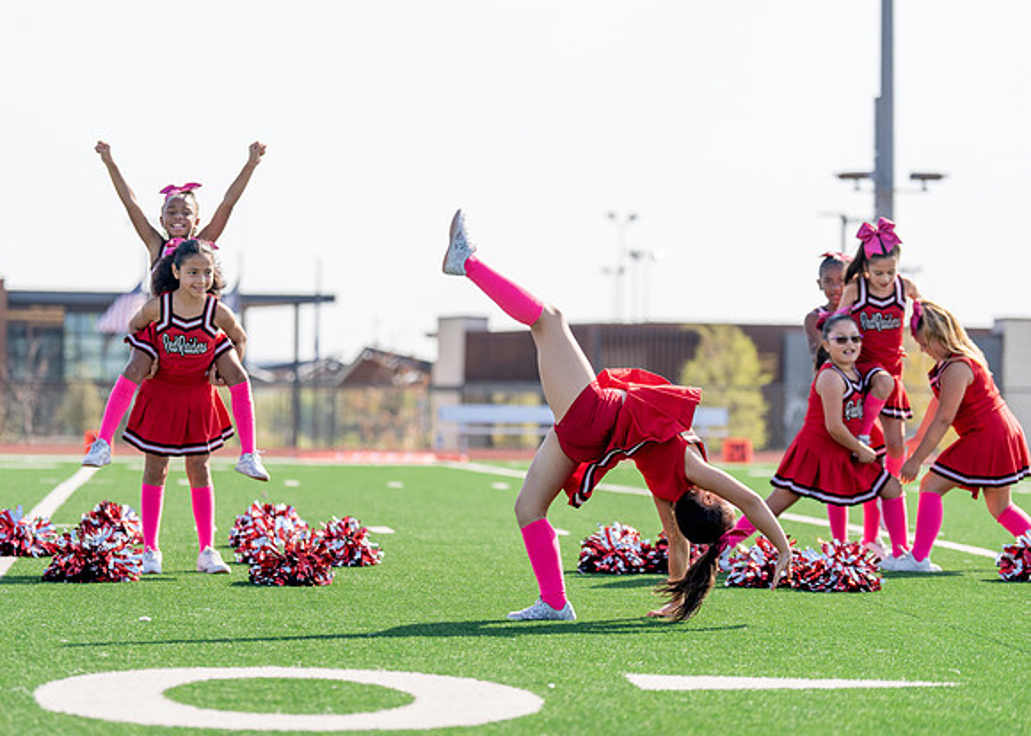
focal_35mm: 125
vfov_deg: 11.5
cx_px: 477
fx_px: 3661
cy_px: 367
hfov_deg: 16.0
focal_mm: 115
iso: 100
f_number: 2.8
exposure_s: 1/1250
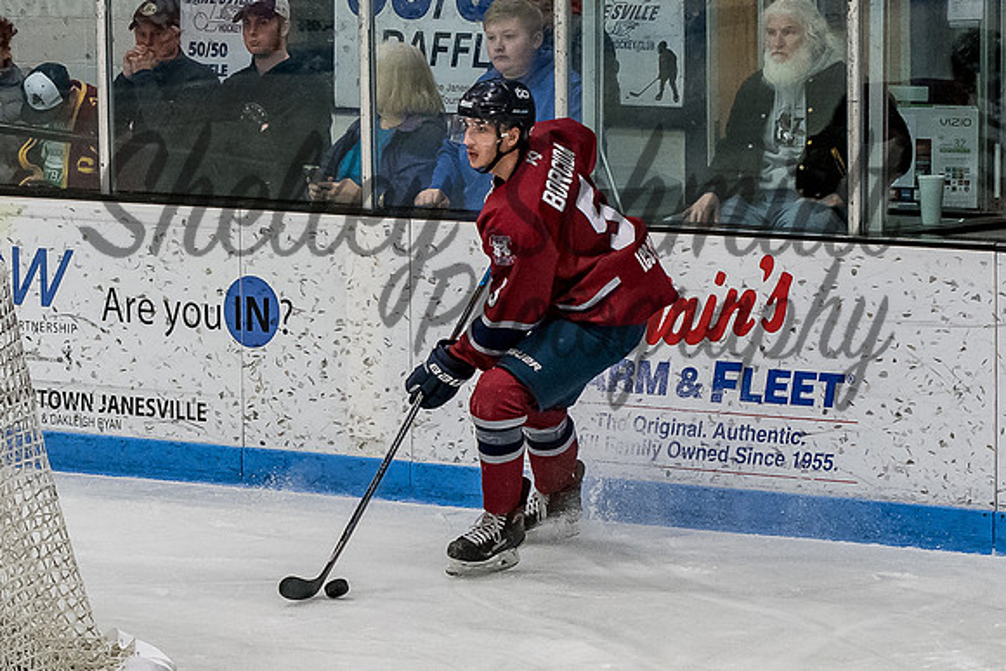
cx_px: 524
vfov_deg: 6.1
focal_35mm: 226
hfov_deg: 9.1
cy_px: 339
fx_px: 6329
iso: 2800
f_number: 4
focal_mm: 70
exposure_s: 1/800
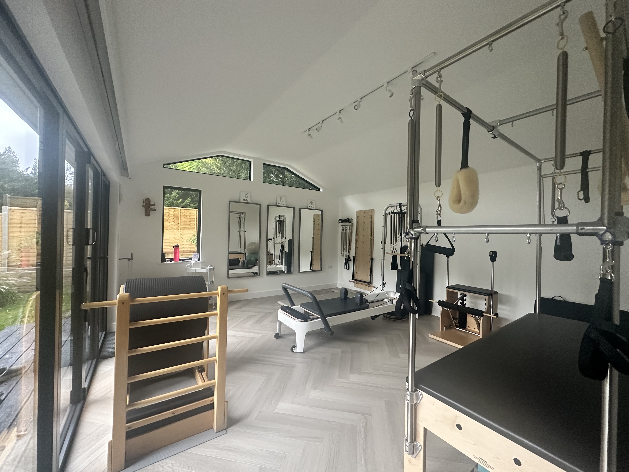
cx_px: 314
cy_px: 236
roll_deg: -1.2
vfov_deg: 85.7
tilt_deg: +0.4
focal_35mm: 14
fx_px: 254
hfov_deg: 102.1
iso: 320
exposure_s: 1/60
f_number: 2.2
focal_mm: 2.22
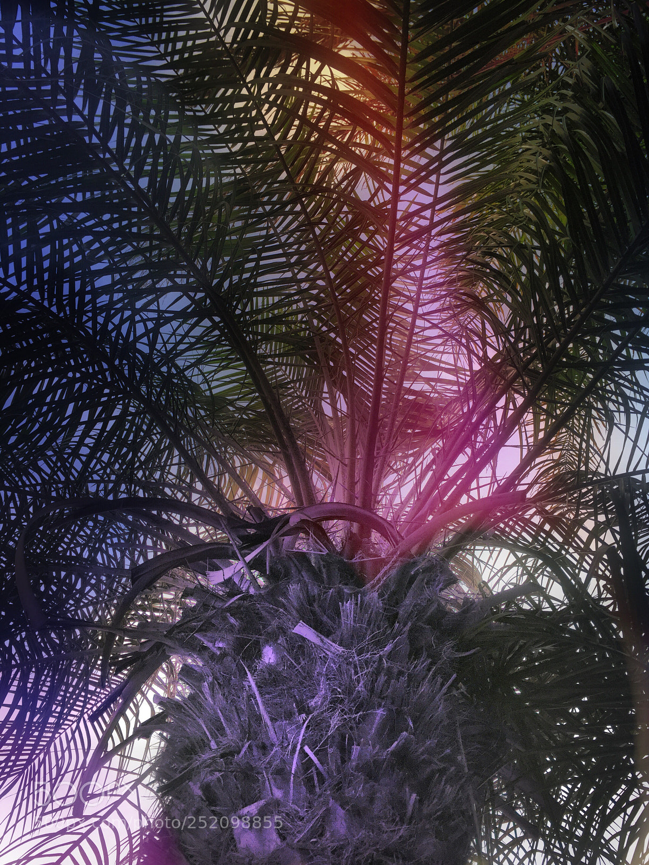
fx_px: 725
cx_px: 324
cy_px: 432
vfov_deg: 61.7
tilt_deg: +54.8
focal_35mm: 29
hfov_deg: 48.2
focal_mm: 4.15
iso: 32
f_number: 2.2
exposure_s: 1/842
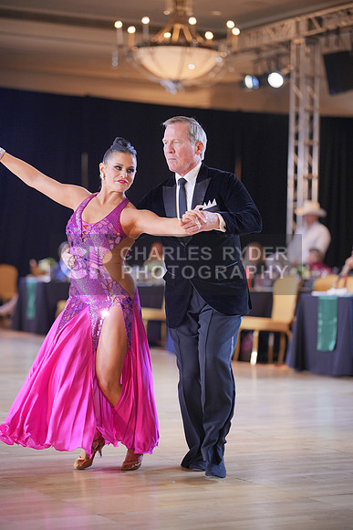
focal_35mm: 90
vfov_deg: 22.6
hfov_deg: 15.2
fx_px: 1323
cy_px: 265
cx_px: 176
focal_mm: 90
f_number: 2
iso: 1600
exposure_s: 1/500
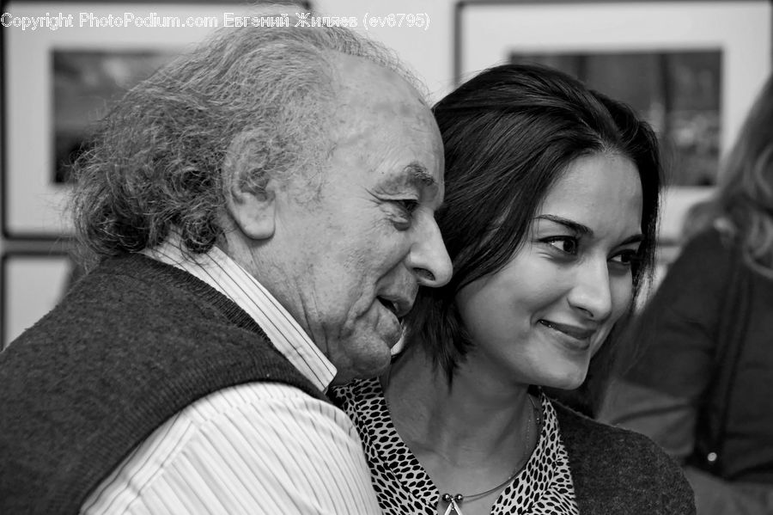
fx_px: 4185
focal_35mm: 195
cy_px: 258
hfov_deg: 10.6
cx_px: 386
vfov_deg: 7.0
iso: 2000
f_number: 5.6
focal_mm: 130
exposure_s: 1/60
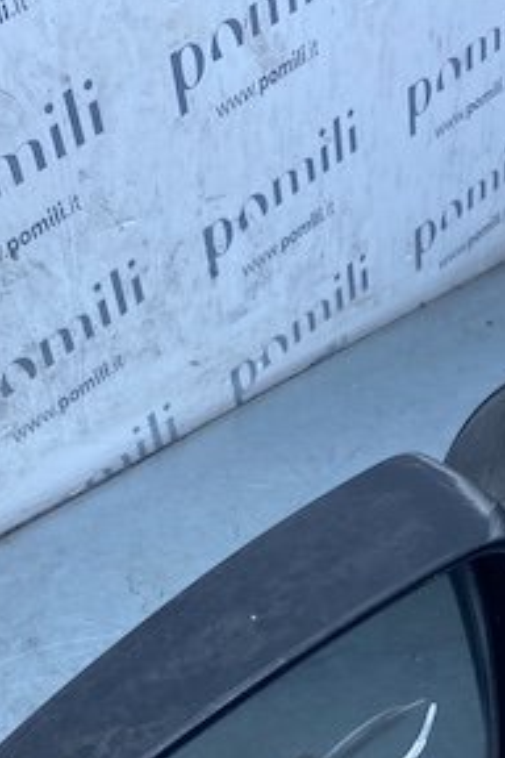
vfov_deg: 30.1
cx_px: 395
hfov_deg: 22.4
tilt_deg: -48.2
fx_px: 1262
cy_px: 826
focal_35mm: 60
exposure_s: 1/573
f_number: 1.8
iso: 32
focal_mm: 4.25
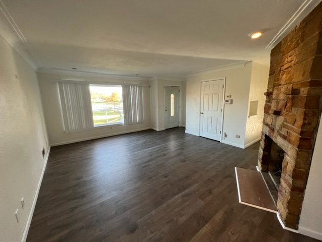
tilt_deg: -12.9
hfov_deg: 106.2
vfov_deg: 89.9
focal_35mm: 13
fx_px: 121
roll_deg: +2.7
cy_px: 121
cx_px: 161
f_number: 1.8
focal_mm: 1.57
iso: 200
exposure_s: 1/120
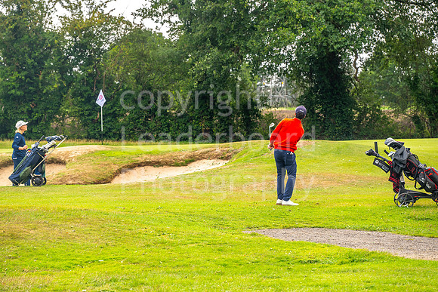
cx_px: 219
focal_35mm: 120
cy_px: 146
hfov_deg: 17.1
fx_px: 1460
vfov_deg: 11.4
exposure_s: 1/640
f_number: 6.3
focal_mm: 120
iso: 500
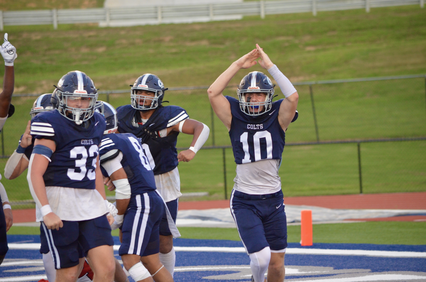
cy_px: 141
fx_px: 3188
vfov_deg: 5.1
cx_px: 213
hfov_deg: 7.6
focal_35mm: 270
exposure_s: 1/500
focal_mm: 180
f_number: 5
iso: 1600
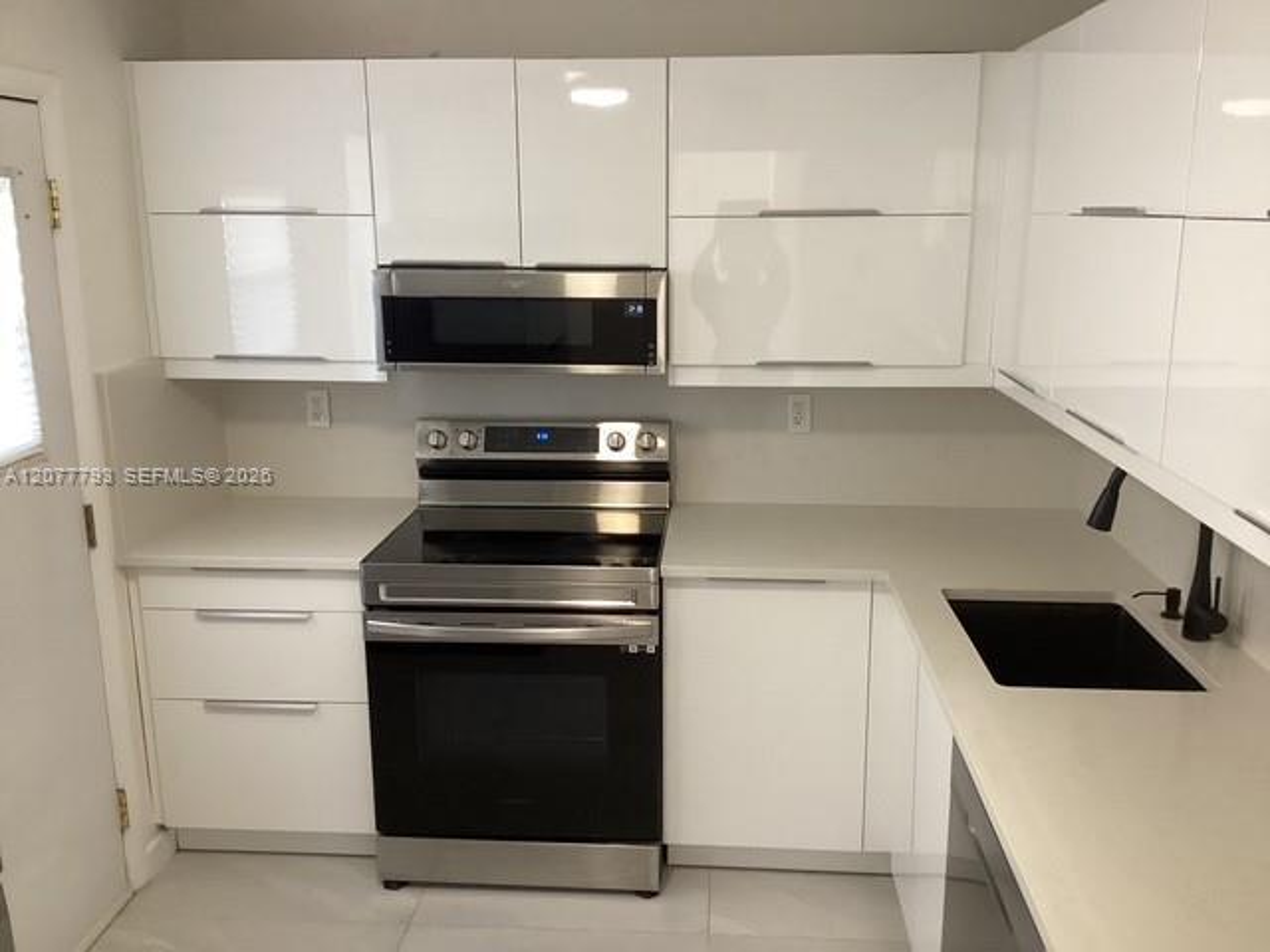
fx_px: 1137
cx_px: 635
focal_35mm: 31
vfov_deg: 45.4
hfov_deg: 58.4
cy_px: 476
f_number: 2.4
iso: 200
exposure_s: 1/60
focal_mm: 3.3
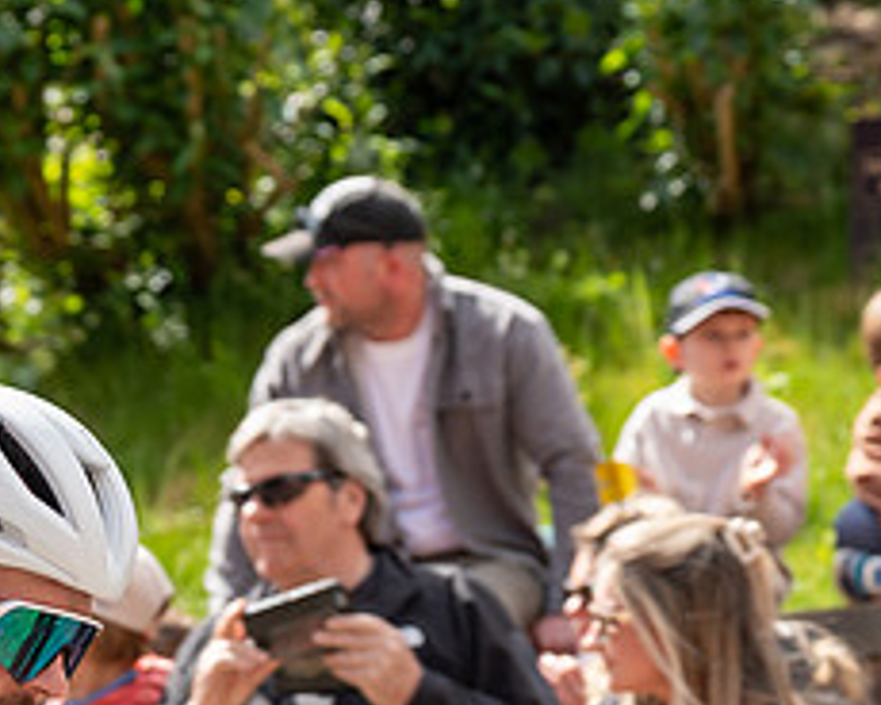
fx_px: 4328
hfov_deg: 11.6
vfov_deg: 9.3
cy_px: 653
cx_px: 111
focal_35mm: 166
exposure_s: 1/1000
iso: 500
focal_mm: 70
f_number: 5
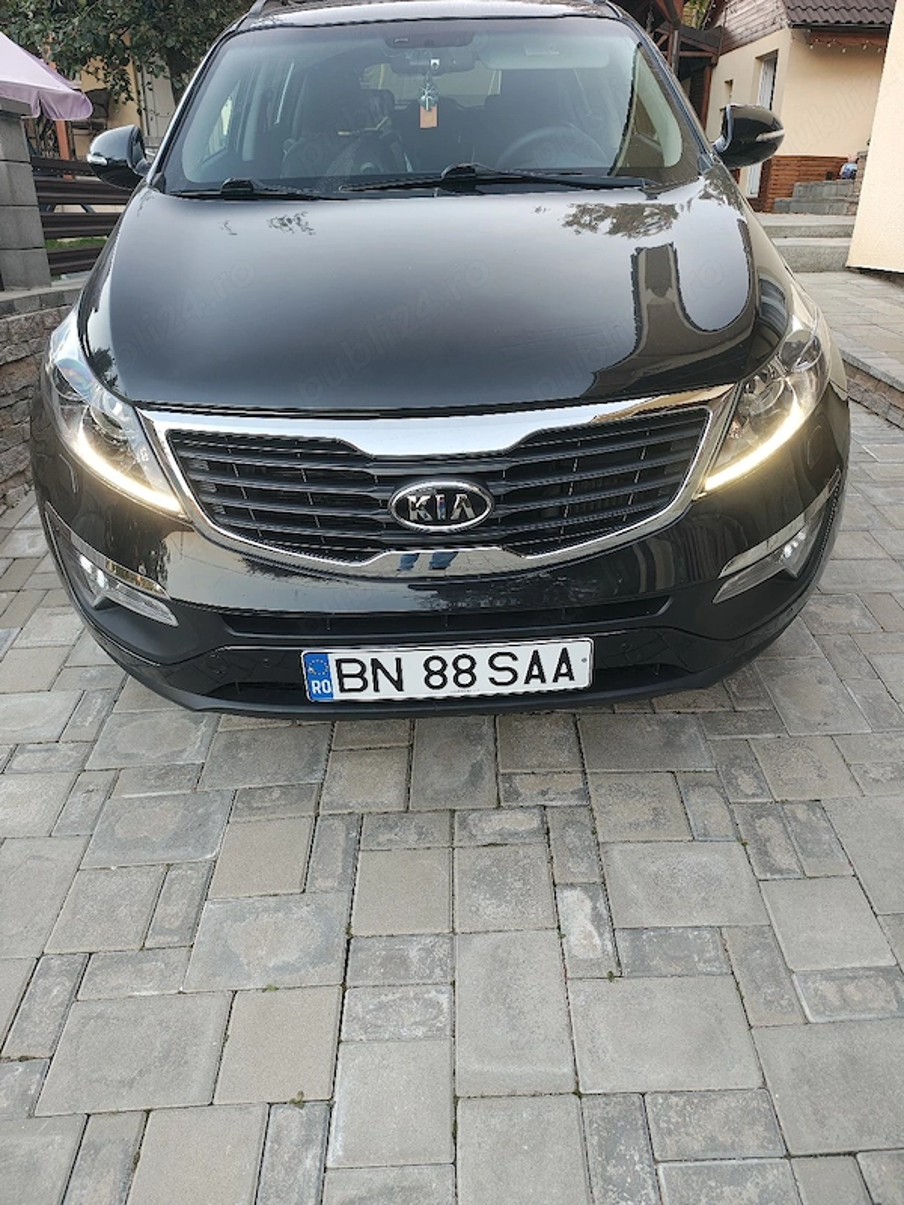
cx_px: 452
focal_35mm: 23
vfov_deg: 73.9
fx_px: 801
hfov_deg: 58.9
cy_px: 602
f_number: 1.6
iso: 619
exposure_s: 1/101
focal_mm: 6.57
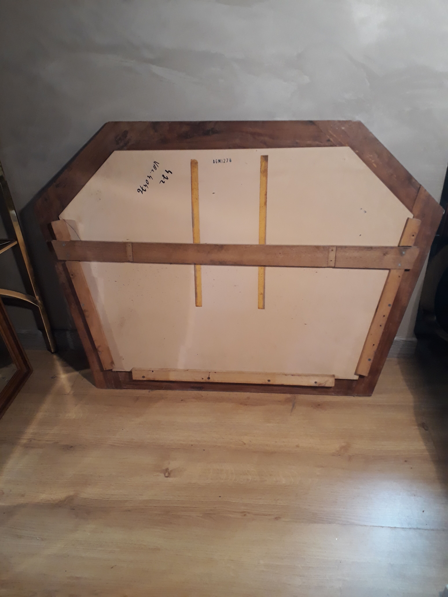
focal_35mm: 27
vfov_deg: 65.3
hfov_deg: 51.4
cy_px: 298
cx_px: 224
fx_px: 466
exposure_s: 1/17
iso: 200
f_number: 1.9
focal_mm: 3.6
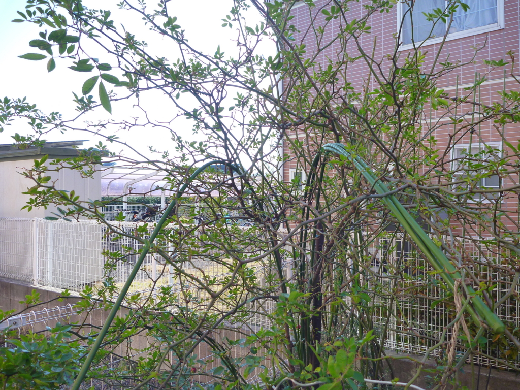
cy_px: 195
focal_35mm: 28
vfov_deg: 49.7
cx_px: 260
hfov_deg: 63.4
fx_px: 421
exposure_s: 1/200
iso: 125
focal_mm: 4.9
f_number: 3.3
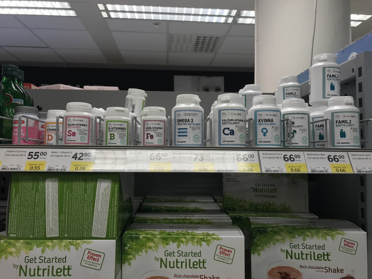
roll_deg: -0.3
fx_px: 301
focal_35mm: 28
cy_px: 140
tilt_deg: +3.4
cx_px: 186
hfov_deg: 63.4
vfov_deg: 49.7
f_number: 1.8
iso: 40
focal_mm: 3.99
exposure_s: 1/100
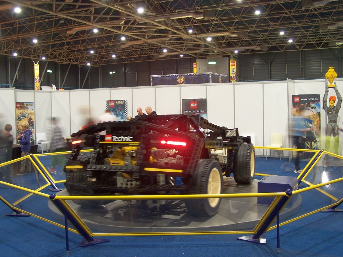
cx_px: 172
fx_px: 396
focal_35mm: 40
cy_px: 128
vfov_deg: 36.0
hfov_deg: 46.8
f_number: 2.8
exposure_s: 1/2
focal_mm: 6.7
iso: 80
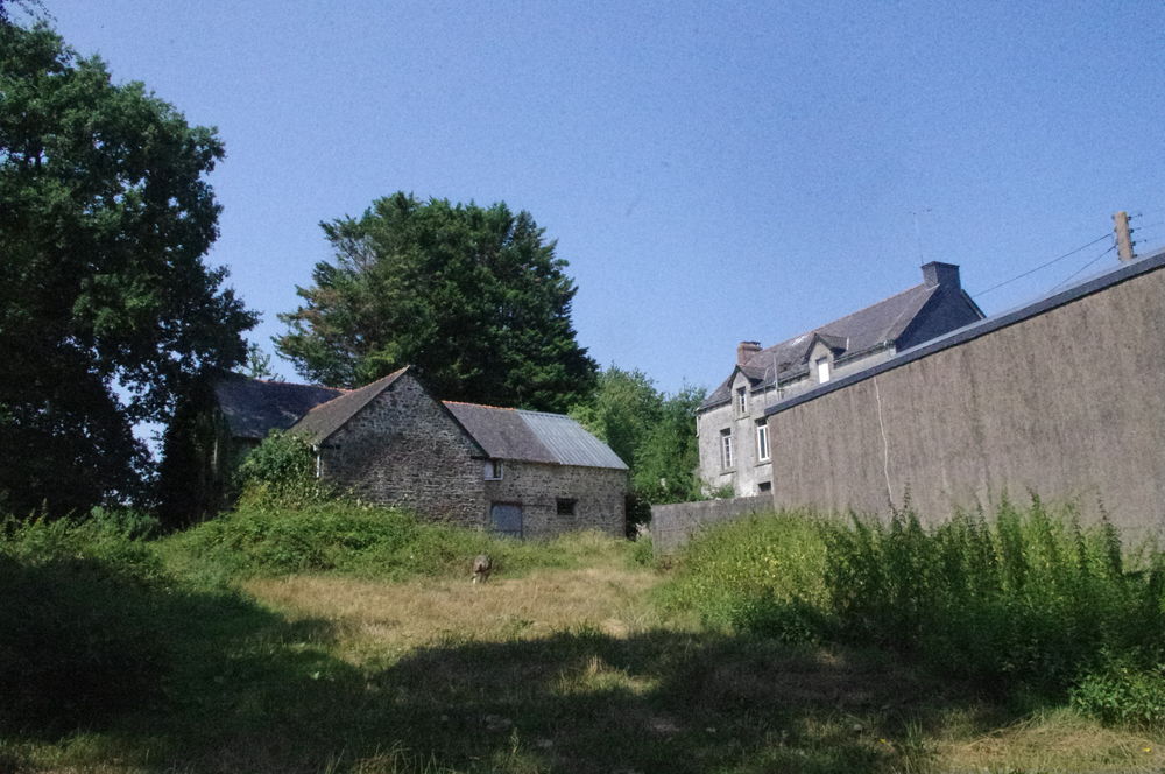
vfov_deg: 47.8
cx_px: 582
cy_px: 387
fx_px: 873
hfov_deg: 67.4
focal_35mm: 27
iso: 12800
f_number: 18
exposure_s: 1/4000
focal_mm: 18
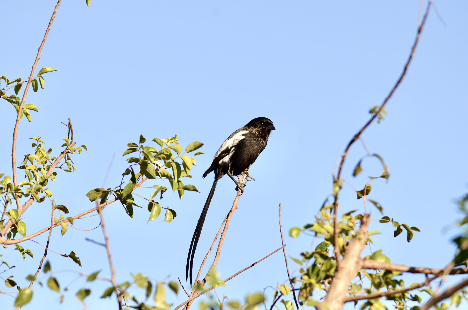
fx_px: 2919
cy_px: 155
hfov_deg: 9.2
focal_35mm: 225
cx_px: 234
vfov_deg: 6.1
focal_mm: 150
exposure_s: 1/1000
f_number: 6.3
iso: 250
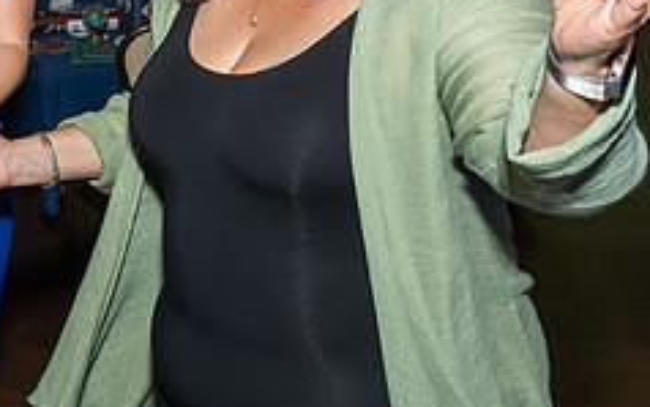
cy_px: -8
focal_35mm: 62
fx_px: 1099
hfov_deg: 29.7
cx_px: -66
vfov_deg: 20.3
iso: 1000
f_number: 7.1
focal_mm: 17
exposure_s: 1/250
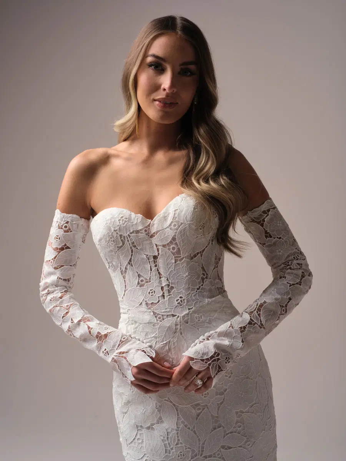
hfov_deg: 26.1
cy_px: 230
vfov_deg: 34.3
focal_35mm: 56
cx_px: 173
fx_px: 746
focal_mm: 70.4
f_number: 11
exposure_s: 1/125
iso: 640
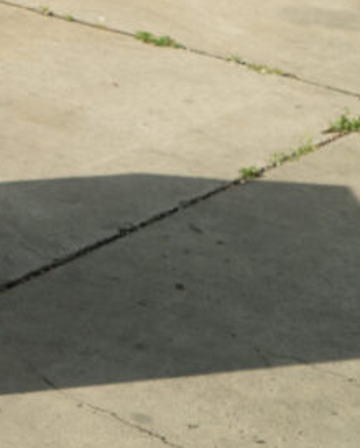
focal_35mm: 116
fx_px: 1542
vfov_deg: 16.0
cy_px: -75
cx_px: -472
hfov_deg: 11.3
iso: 250
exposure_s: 1/500
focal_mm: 33
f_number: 5.6
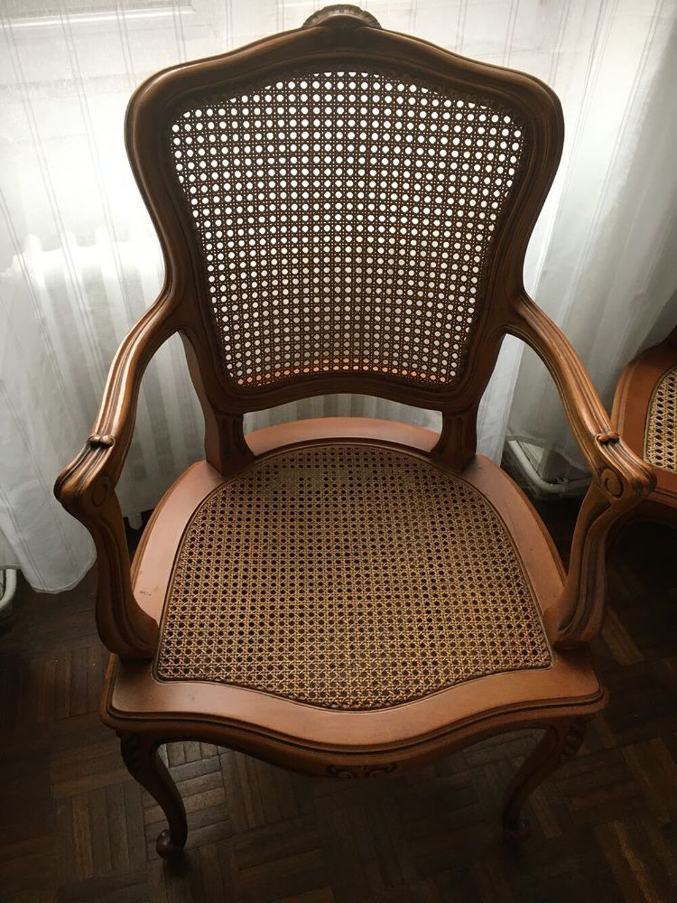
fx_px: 756
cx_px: 338
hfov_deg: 48.2
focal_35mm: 29
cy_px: 452
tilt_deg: -45.2
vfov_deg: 61.7
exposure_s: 1/33
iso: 50
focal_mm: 4.15
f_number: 2.2
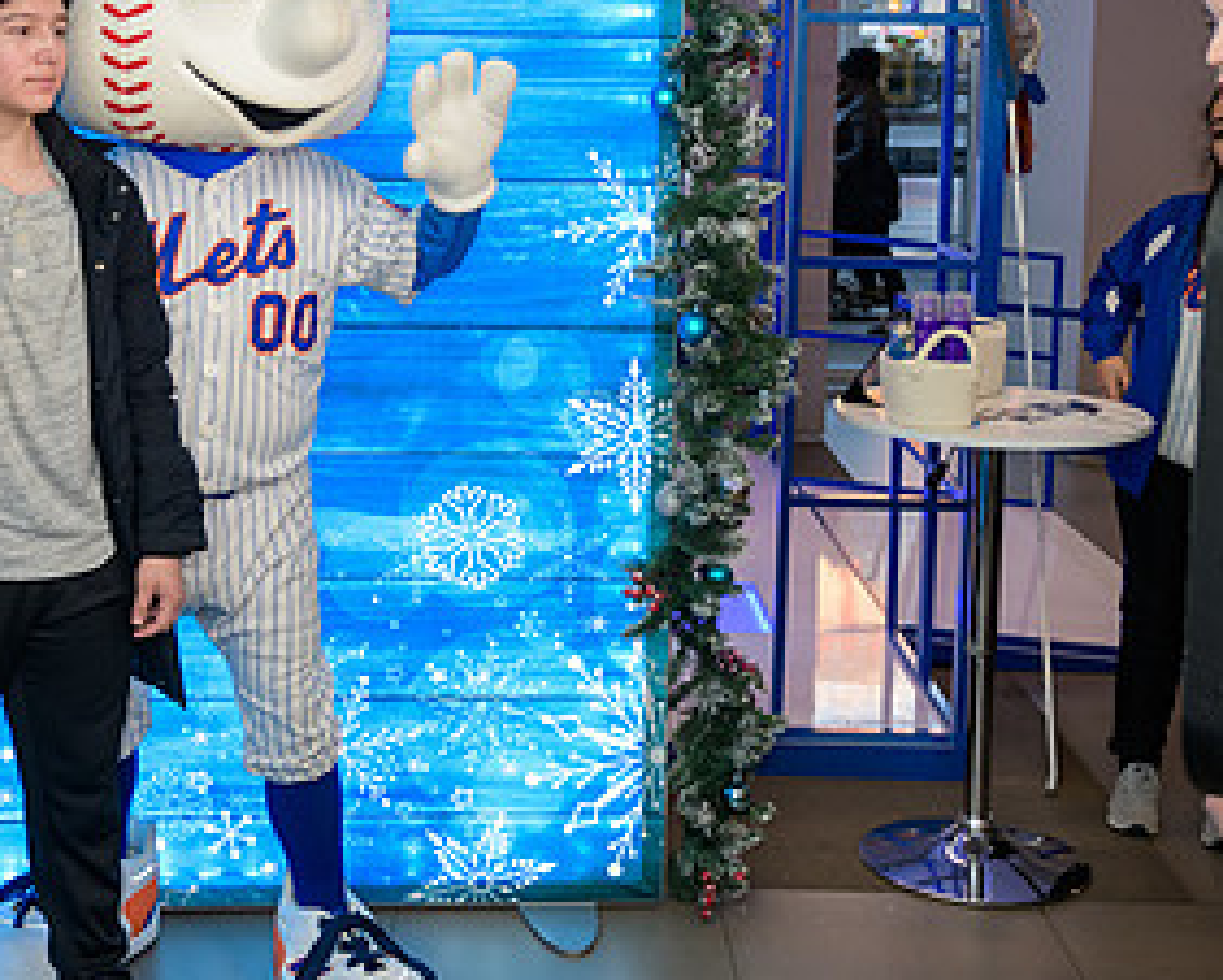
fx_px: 2028
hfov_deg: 33.3
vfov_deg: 26.8
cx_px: 416
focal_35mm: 56
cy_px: 241
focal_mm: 29
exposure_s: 1/125
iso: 400
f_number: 3.2
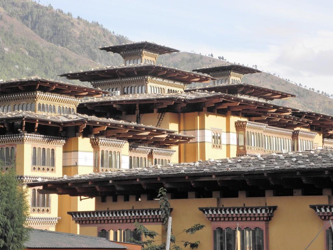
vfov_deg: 13.1
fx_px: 1087
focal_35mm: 113
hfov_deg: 17.4
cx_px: 166
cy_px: 125
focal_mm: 20.23
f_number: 4.3
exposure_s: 1/160
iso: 64
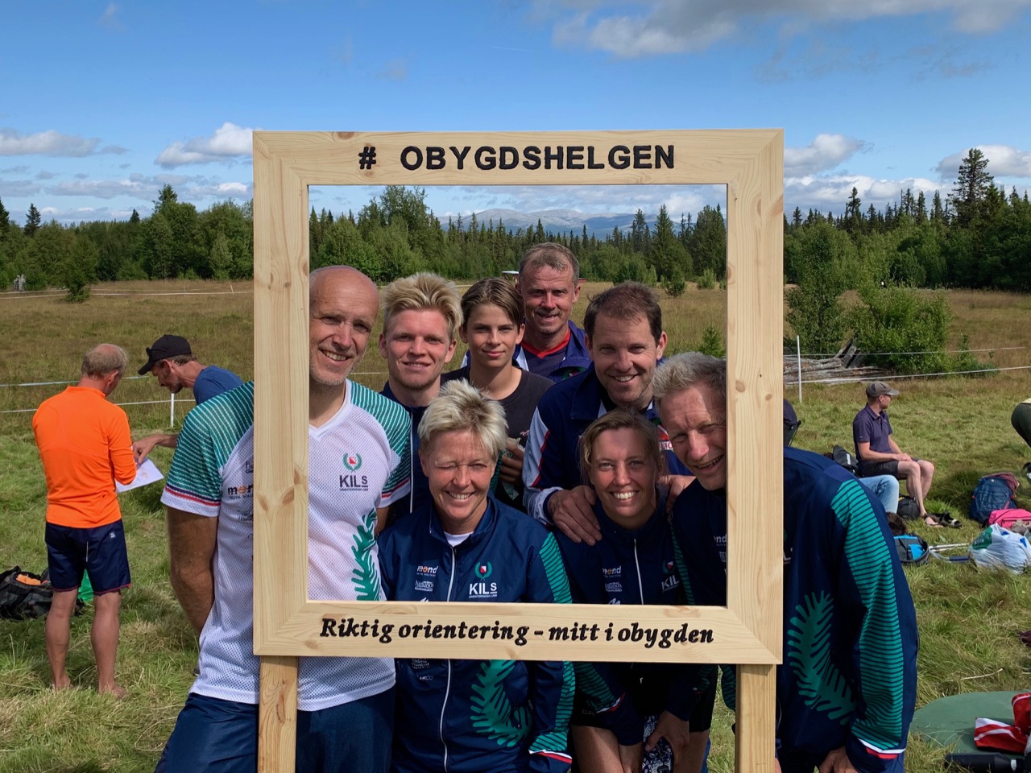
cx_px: 516
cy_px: 386
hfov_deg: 67.3
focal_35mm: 26
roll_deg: -0.9
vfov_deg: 53.1
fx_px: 774
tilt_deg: -3.1
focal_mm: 4.25
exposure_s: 1/1992
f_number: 1.8
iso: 25
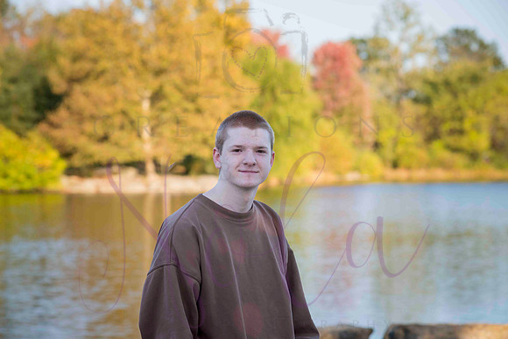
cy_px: 170
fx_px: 1694
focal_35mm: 120
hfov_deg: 17.1
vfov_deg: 11.4
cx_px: 254
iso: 400
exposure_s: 1/400
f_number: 6.3
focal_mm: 120
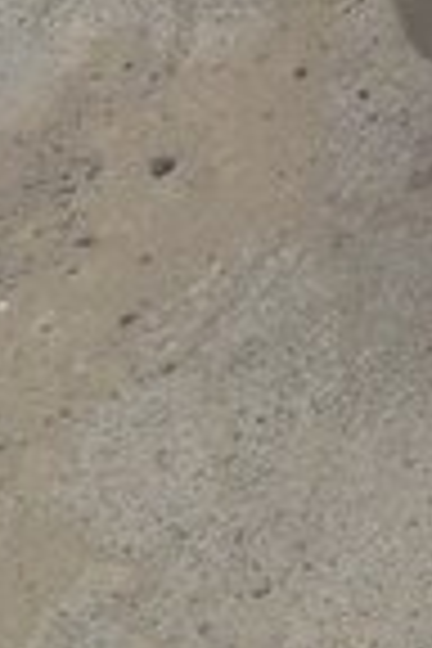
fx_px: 2322
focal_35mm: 129
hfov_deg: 9.0
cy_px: -412
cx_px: 1215
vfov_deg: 14.5
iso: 40
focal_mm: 3.6
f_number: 1.9
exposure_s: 1/948
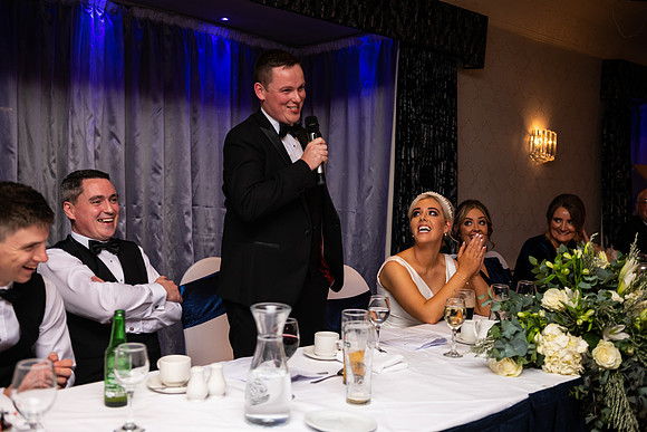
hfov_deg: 46.4
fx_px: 755
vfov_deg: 31.9
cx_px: 324
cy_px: 216
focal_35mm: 42
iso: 640
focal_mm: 42
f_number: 3.5
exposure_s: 1/160
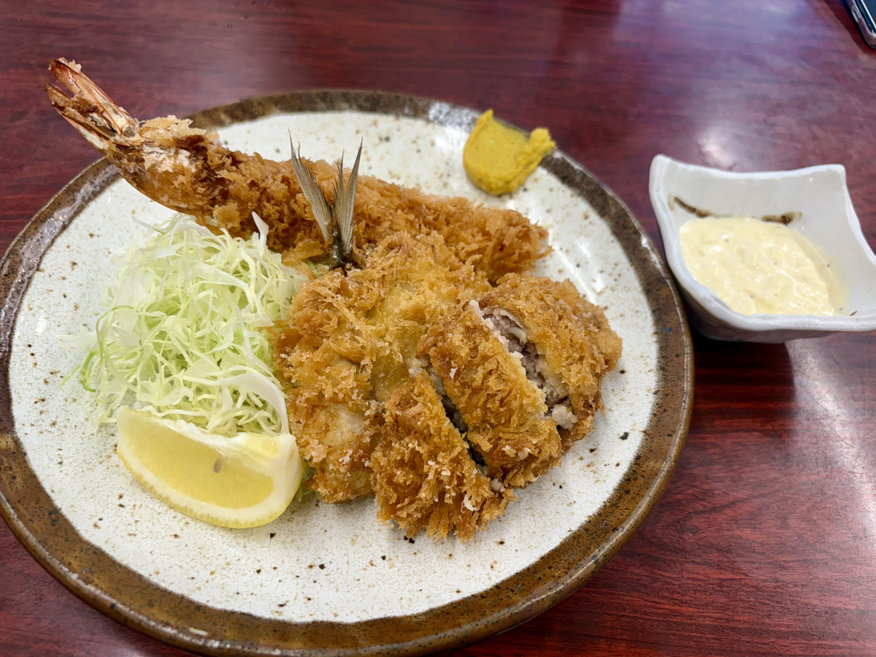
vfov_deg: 53.1
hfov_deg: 67.3
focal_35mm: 26
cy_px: 328
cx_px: 438
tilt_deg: -51.0
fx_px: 658
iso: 40
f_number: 1.6
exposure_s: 1/100
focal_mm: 5.96
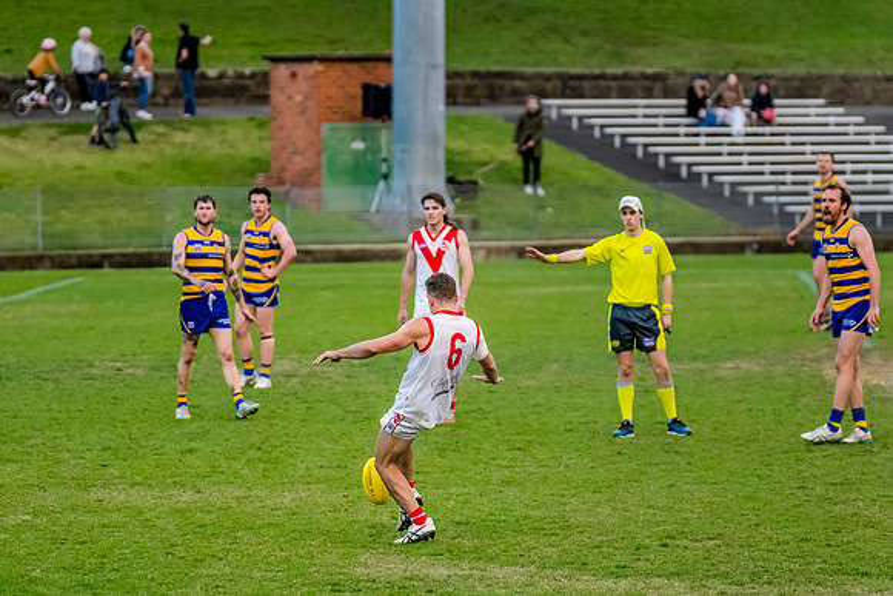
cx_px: 384
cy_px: 376
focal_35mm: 271
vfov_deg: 5.1
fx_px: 6728
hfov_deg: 7.6
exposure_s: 1/1600
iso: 3600
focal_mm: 210
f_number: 4
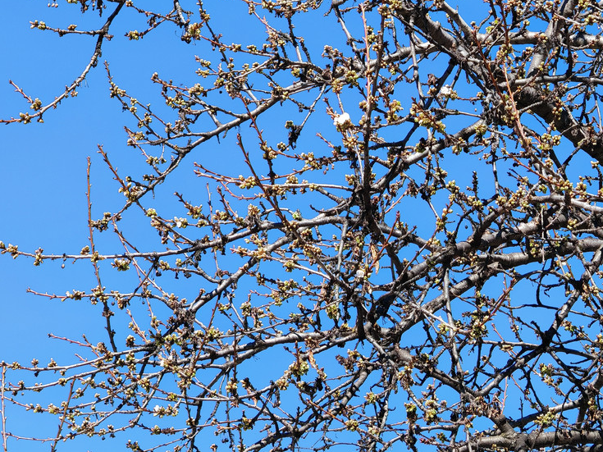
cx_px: 312
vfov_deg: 7.6
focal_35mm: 196
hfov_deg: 10.1
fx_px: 3414
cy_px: 126
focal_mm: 15.38
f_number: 2.6
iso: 100
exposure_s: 1/270
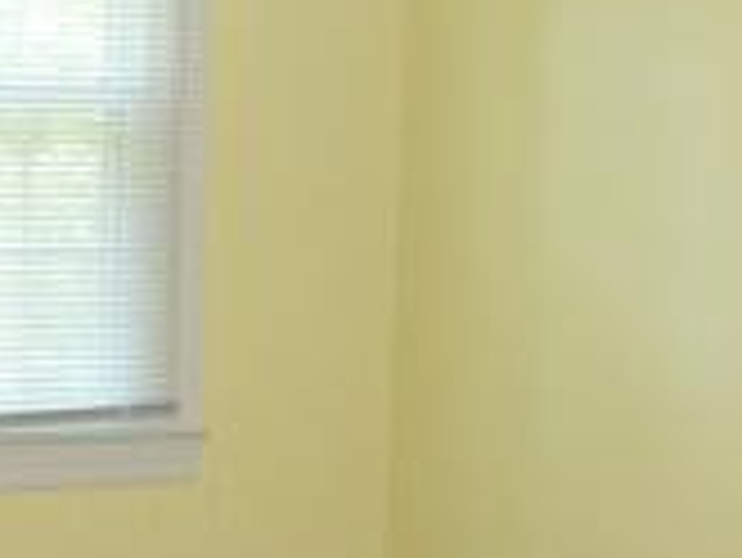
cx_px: 139
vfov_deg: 11.4
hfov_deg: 15.1
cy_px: 360
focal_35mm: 130
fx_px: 2789
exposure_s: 1/30
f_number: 2.8
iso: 160
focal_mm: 6.1
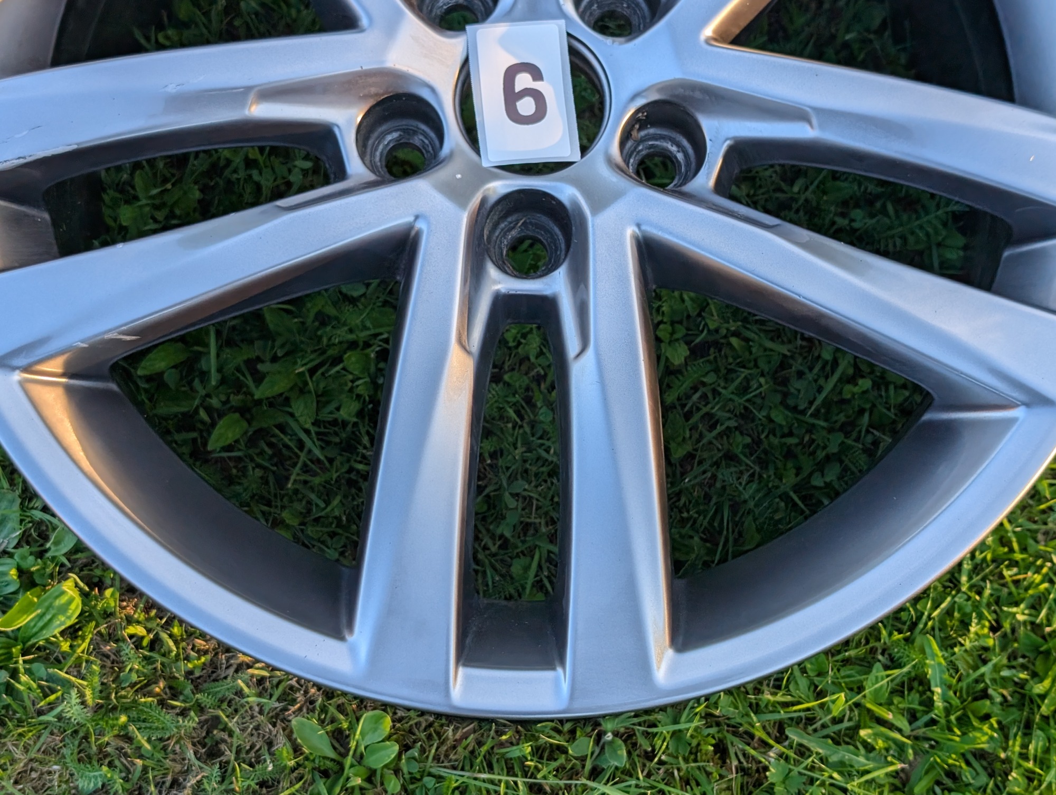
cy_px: 398
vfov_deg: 29.7
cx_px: 528
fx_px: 1497
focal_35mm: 49
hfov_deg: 38.9
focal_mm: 6.9
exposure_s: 1/493
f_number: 1.68
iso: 90
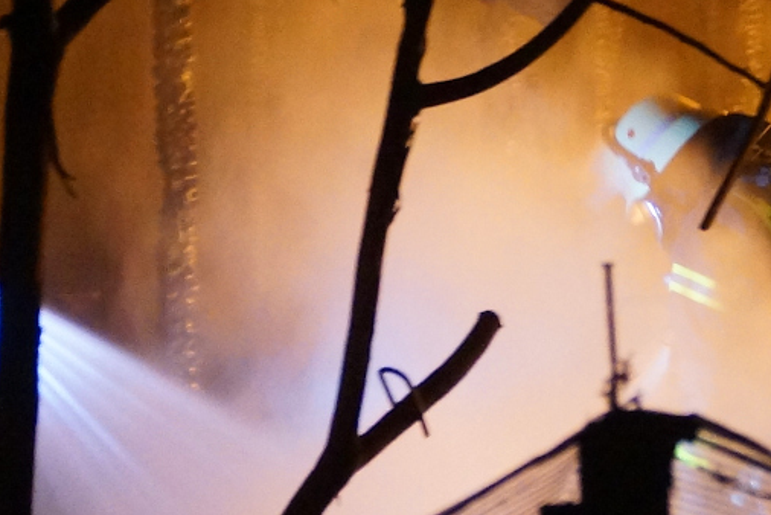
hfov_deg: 13.1
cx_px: 247
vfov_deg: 8.8
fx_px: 3343
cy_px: 462
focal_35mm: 156
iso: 1600
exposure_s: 1/10
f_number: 3.5
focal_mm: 40
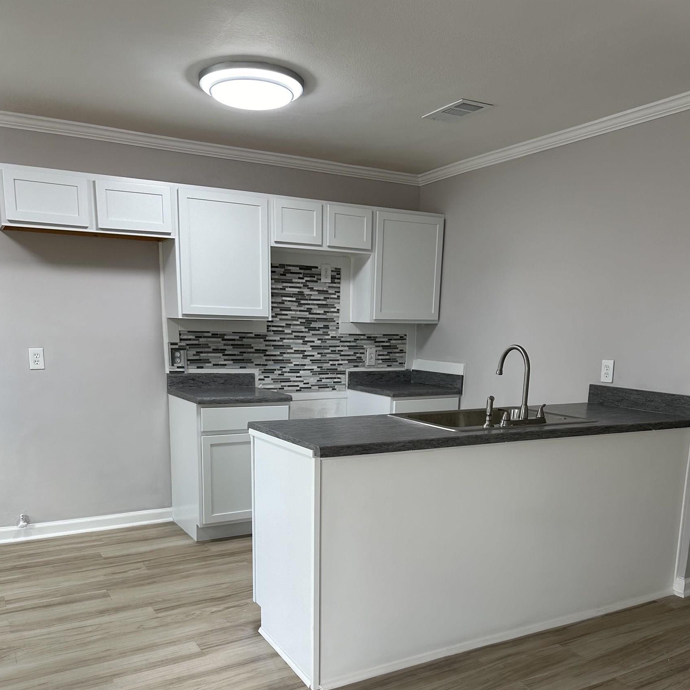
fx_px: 654
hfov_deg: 55.6
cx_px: 345
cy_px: 470
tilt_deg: -11.4
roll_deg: -1.8
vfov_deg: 54.3
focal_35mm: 29
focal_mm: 6.86
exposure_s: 1/120
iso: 125
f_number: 1.78
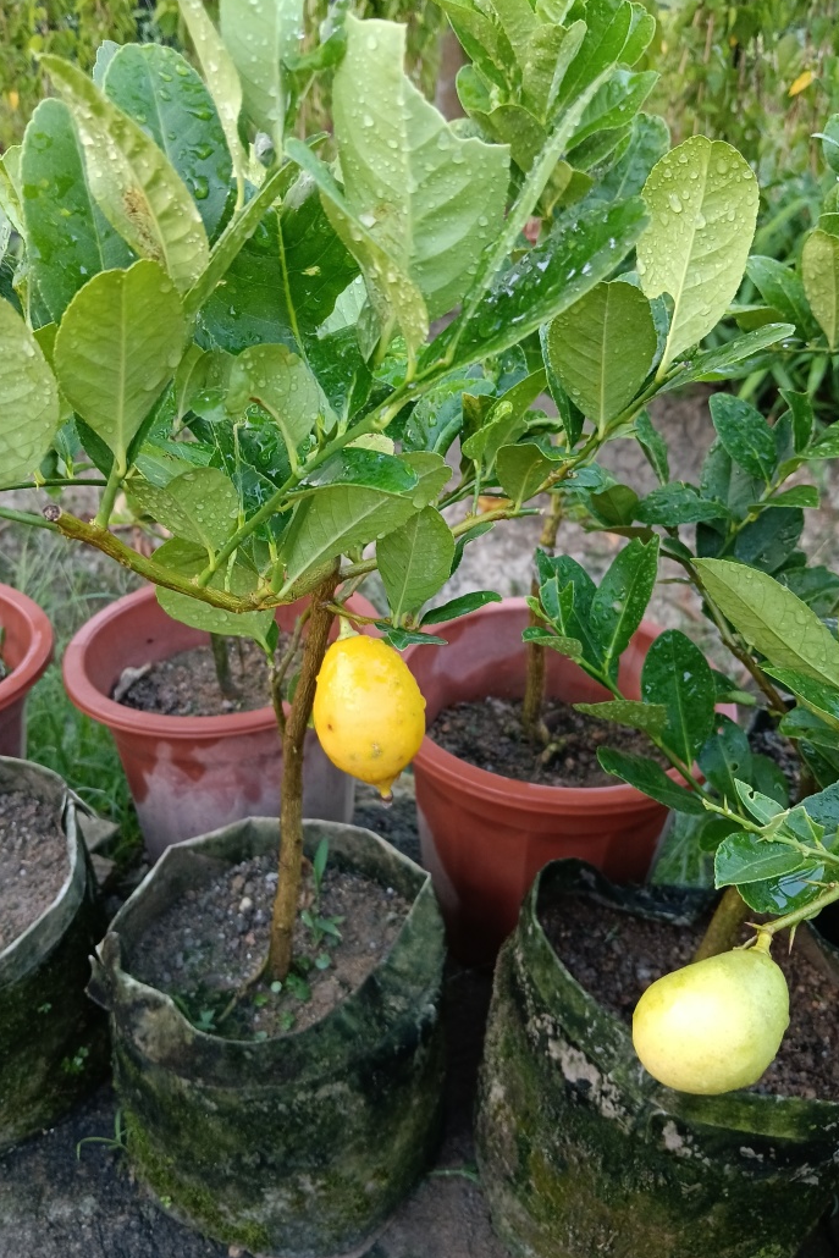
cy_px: 614
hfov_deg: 46.4
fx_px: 978
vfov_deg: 65.5
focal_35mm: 28
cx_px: 393
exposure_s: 1/33.3
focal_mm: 4.05
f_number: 1.8
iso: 1537
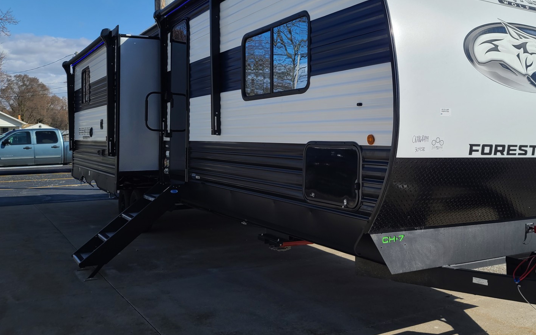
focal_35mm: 36
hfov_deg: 53.1
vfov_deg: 35.3
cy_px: 143
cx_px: 351
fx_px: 526
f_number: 1.8
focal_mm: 7
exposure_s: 1/1339
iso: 16
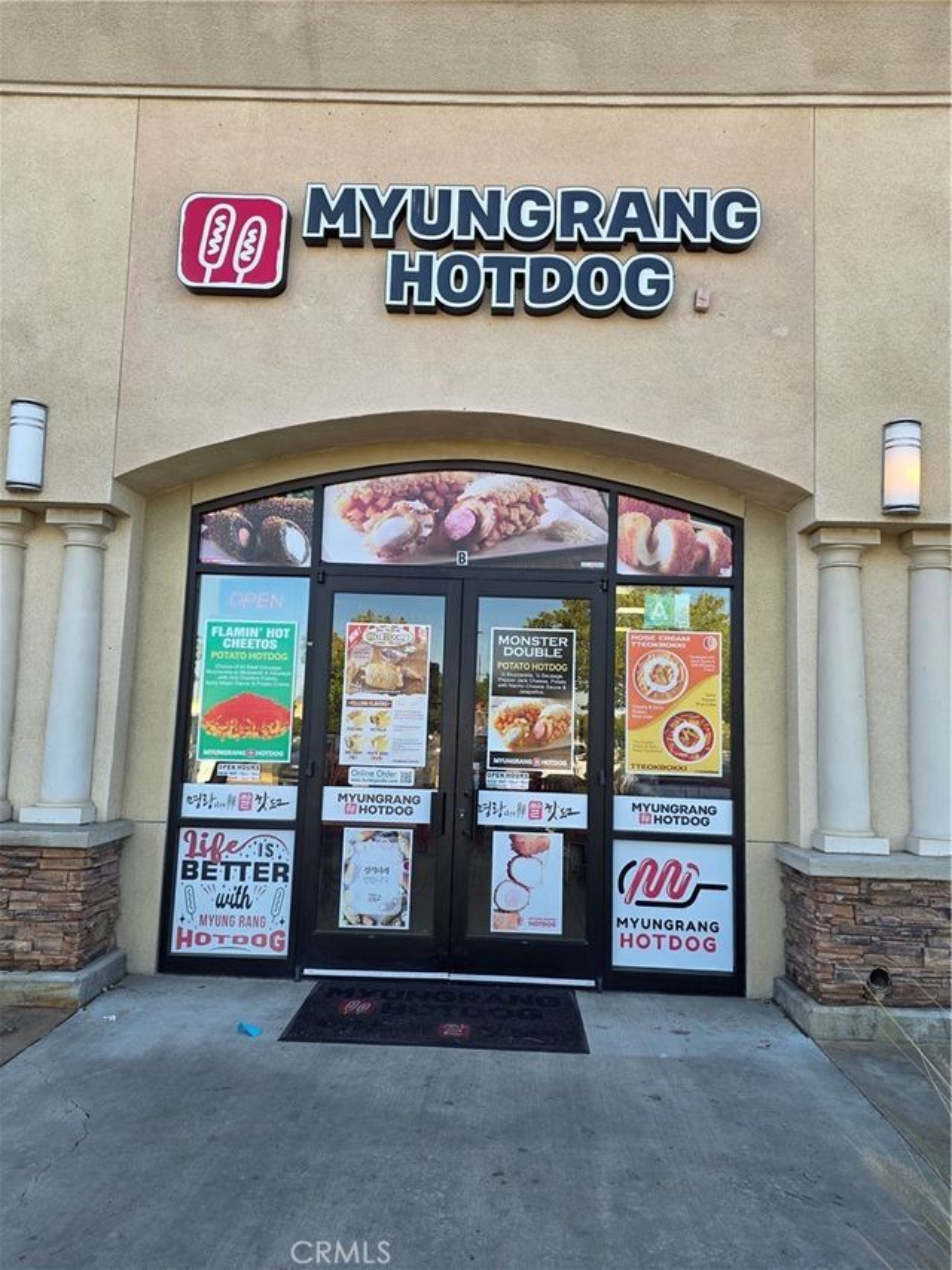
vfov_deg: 73.9
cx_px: 476
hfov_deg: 58.9
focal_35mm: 23
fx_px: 843
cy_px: 635
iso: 12
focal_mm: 6.25
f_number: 1.7
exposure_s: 1/120
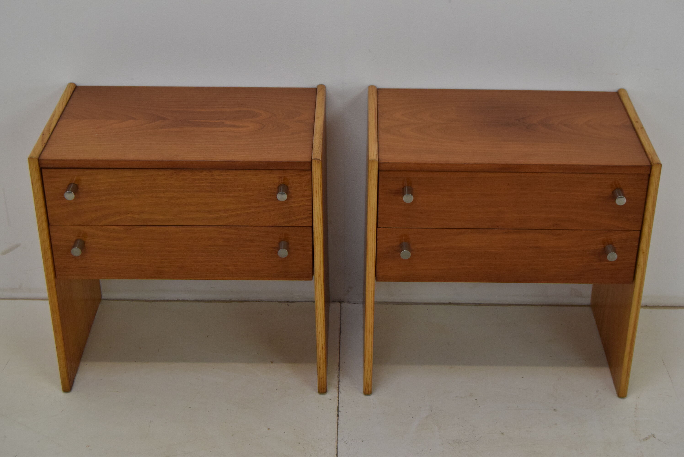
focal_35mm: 60
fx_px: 1141
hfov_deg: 33.4
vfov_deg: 22.7
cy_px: 228
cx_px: 342
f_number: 9
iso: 1600
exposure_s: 1/320
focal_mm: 40
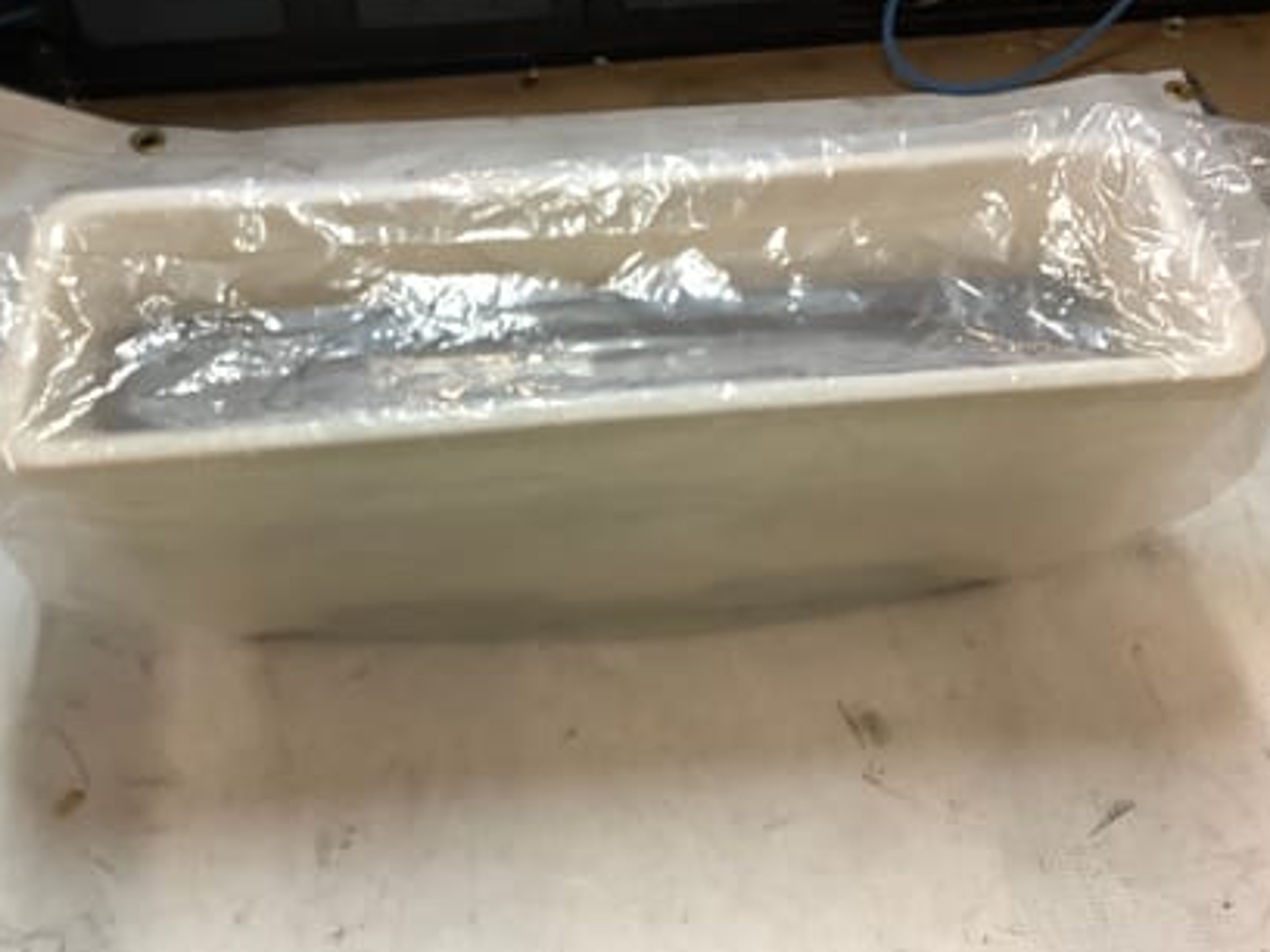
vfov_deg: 37.7
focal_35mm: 38
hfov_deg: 48.9
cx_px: 595
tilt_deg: -46.6
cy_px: 462
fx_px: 1394
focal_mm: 3.3
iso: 200
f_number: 2.4
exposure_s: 1/50
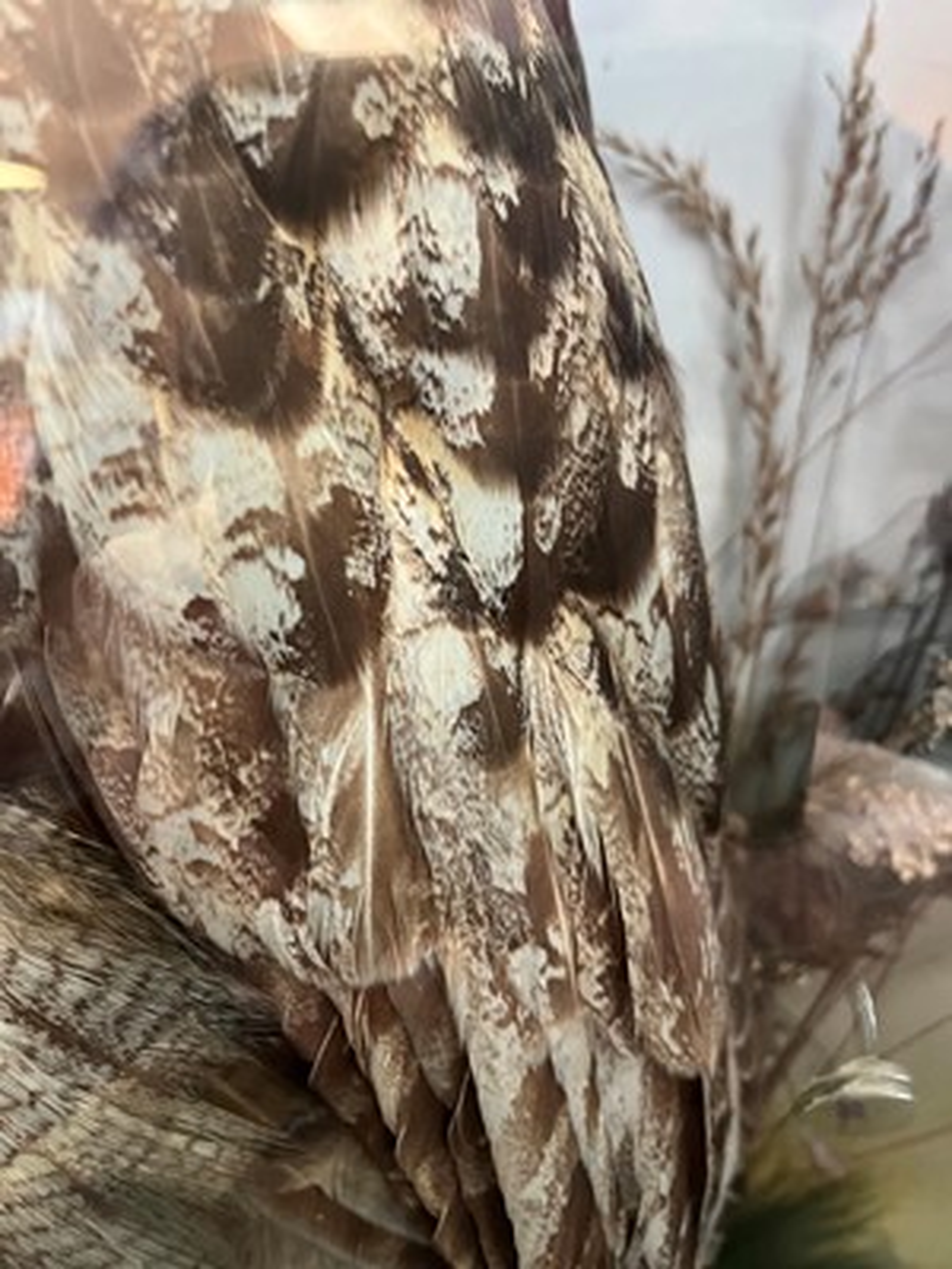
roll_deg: +1.2
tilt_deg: -16.6
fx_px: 953
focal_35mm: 26
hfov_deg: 53.1
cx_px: 476
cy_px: 634
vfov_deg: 67.3
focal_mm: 5.1
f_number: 1.6
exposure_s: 1/50
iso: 500
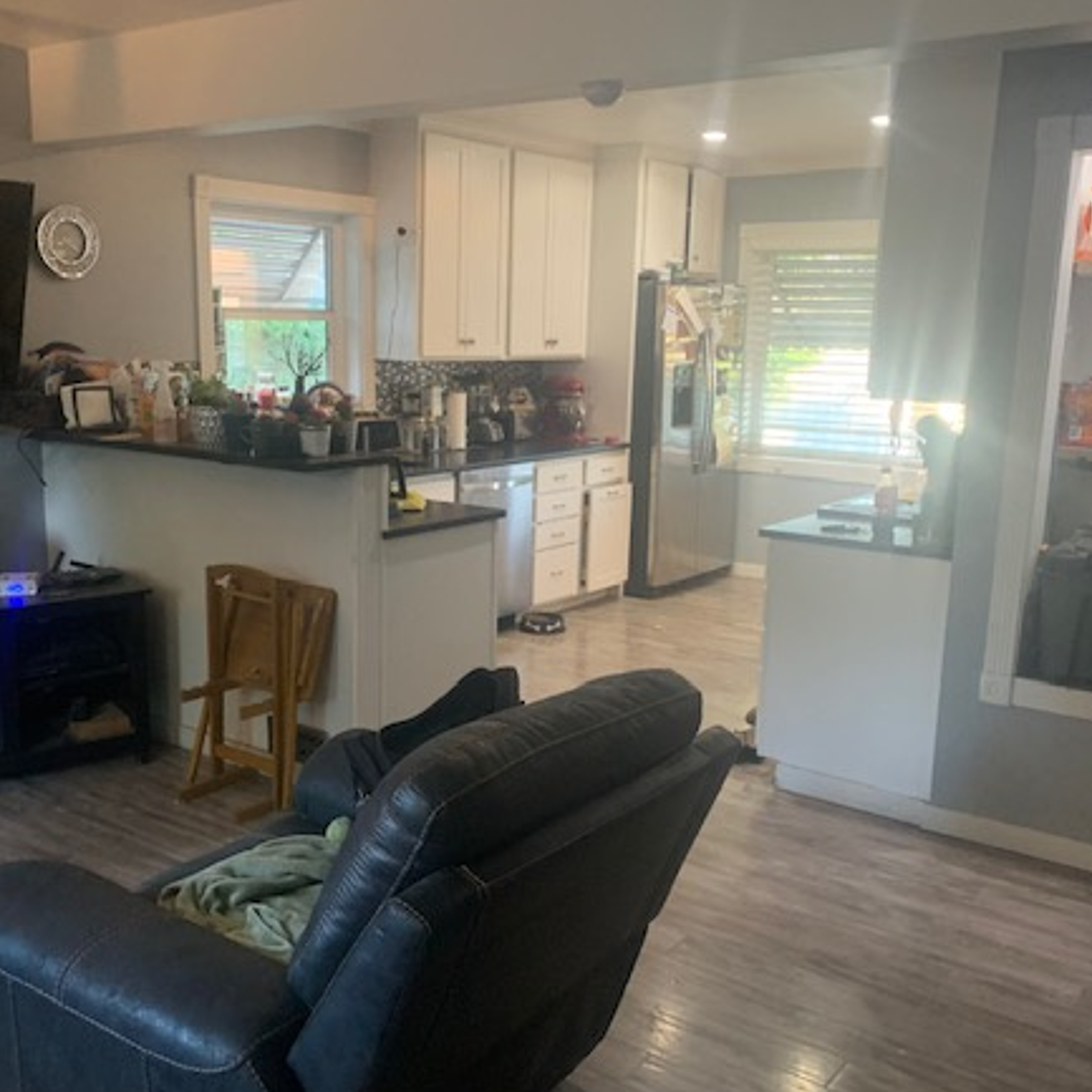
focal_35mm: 34
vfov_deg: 48.4
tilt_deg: -9.1
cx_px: 504
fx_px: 1213
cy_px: 583
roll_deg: -0.8
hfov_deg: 48.4
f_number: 1.8
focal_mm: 4.25
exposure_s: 1/40
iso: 400
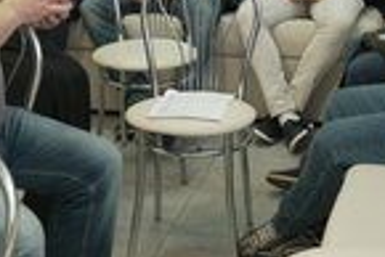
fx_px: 942
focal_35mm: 88
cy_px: 19
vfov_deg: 15.4
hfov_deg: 23.1
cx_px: 231
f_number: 3.5
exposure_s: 1/100
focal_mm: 32
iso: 2000
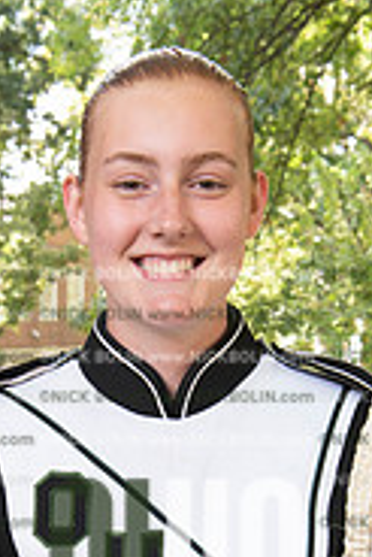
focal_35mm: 93
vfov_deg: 21.1
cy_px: 563
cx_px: 175
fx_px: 1439
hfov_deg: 14.7
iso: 800
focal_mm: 38
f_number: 8
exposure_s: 1/100
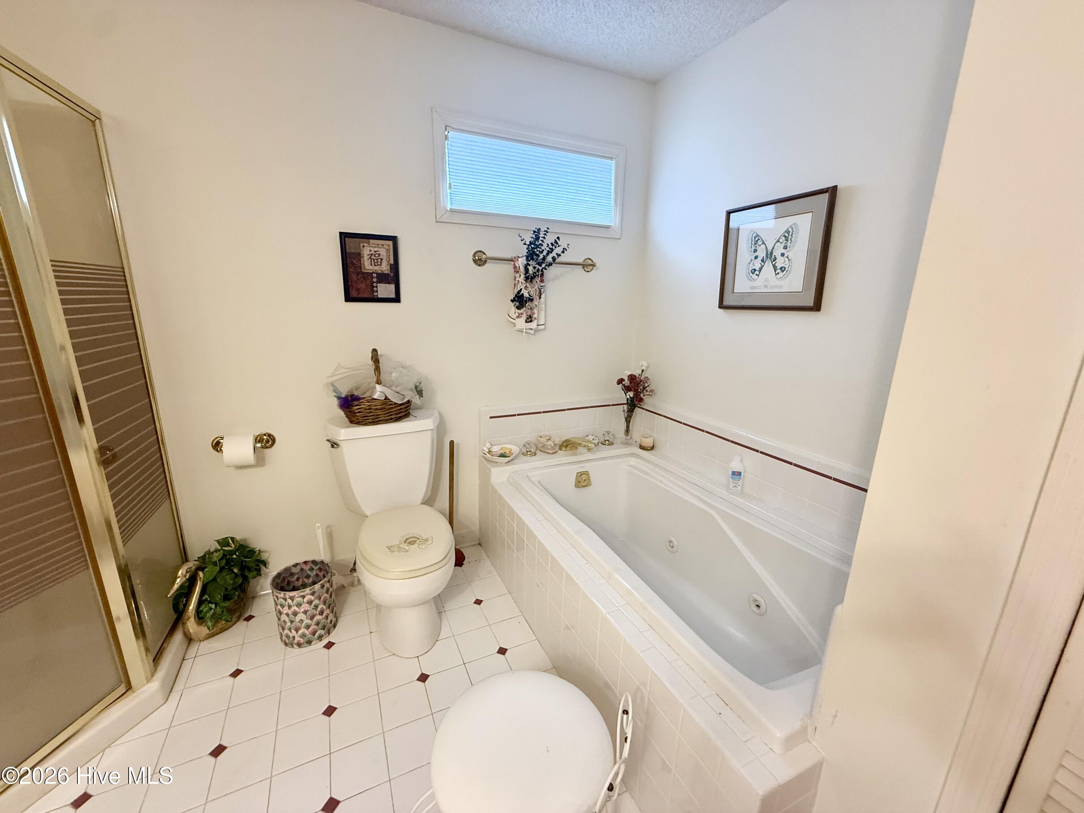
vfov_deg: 85.7
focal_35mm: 14
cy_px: 406
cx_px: 542
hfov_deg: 102.1
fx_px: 438
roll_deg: -0.2
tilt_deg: -13.0
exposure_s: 1/60
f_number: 2.2
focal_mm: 2.22
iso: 200
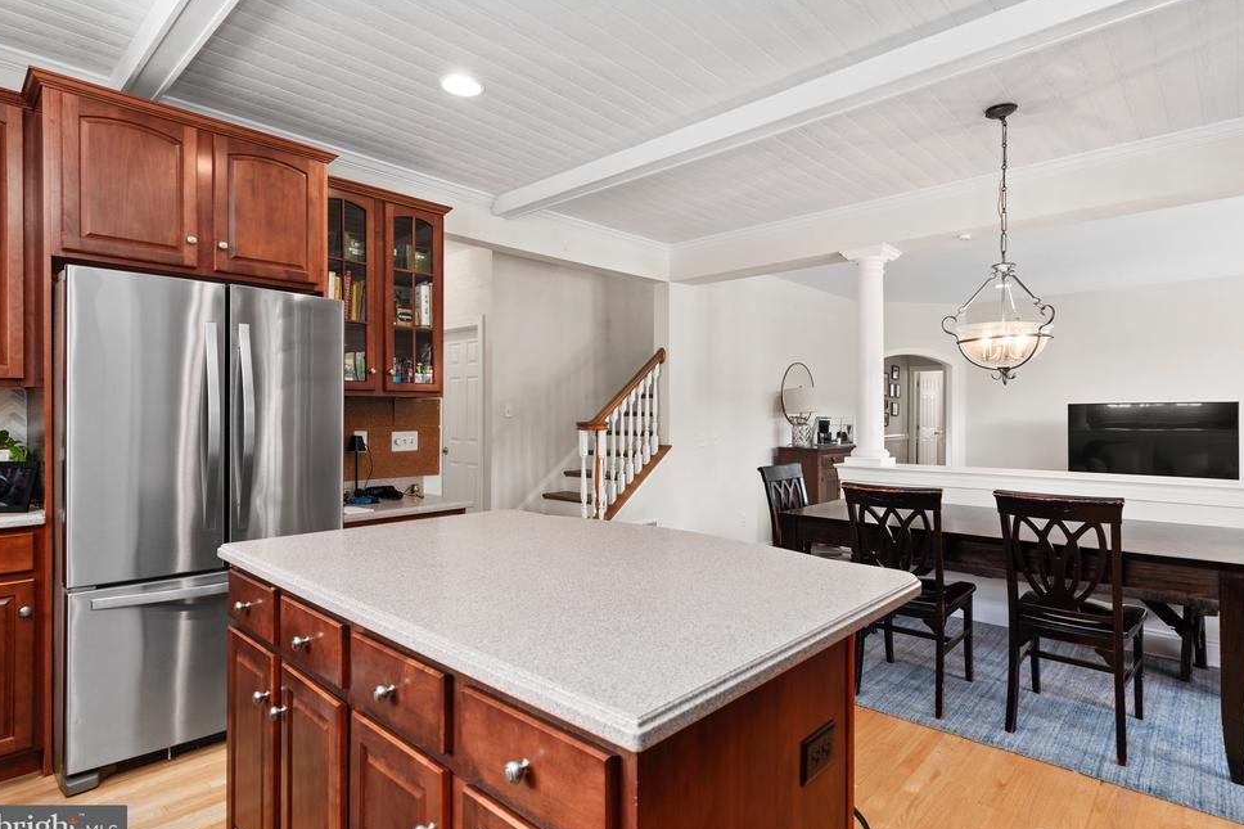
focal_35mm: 18
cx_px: 643
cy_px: 413
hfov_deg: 90.0
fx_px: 622
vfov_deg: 67.4
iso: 400
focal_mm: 17
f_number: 7.1
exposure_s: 1/5
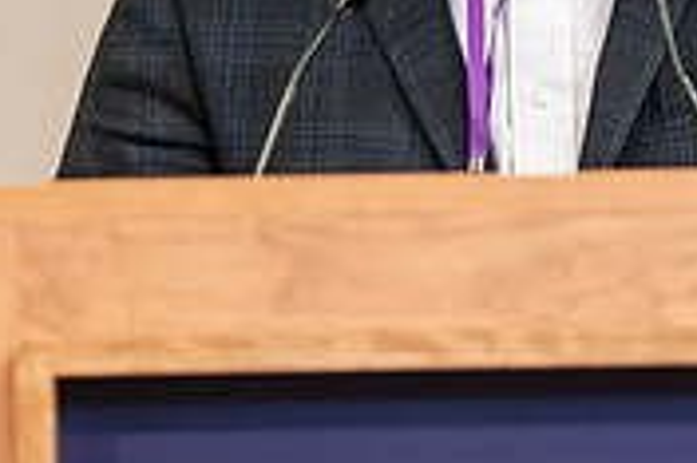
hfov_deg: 3.8
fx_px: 10542
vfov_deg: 2.5
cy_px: -34
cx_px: 491
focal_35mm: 545
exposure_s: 1/200
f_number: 3.2
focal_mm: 165
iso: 1600
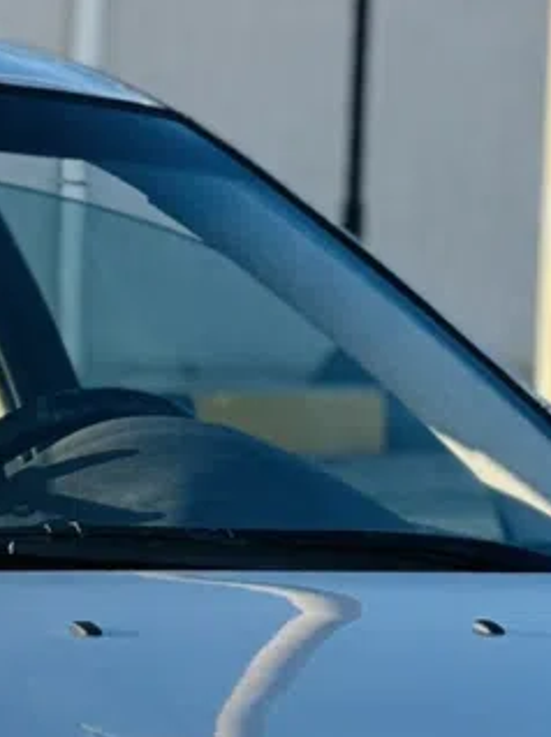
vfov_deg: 6.0
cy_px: 868
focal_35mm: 331
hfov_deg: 4.4
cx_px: -435
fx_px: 7034
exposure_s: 1/506
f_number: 2.8
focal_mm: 9
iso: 32
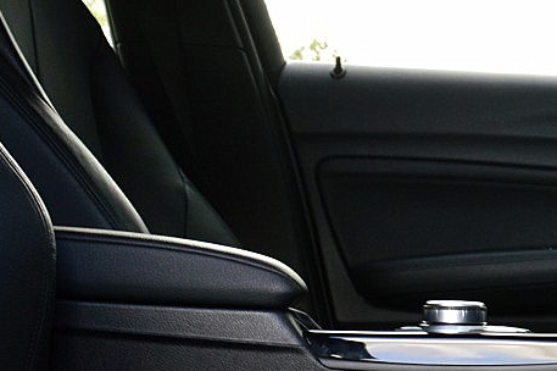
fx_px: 1484
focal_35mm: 96
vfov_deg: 14.2
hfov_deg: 19.9
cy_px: 295
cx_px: 675
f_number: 8
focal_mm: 18
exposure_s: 1/60
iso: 400
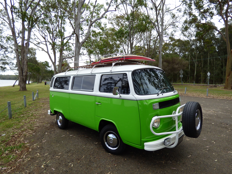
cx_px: 116
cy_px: 87
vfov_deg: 66.0
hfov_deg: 81.7
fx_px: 134
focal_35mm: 20
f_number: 2.8
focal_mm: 3.58
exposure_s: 1/500
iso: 100
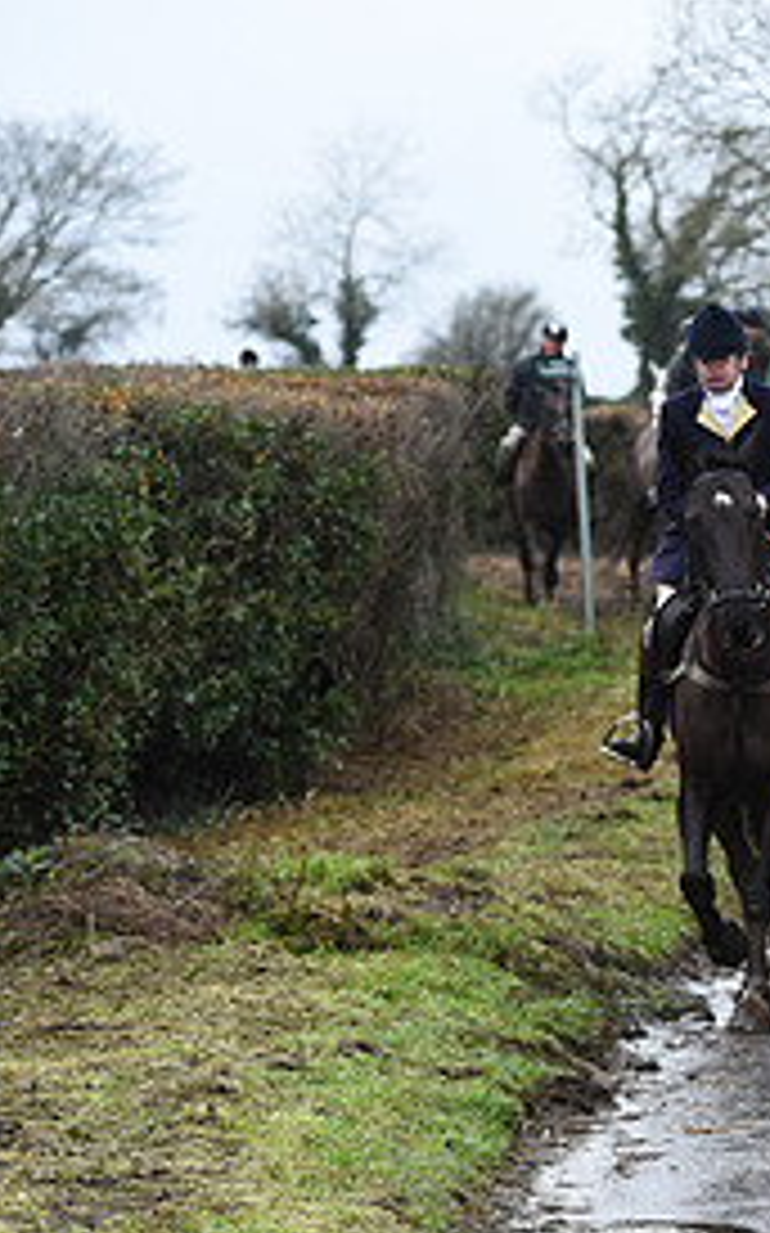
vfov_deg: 9.7
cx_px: 1274
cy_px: 814
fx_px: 7260
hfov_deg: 6.0
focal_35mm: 216
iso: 1600
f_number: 4
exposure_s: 1/1250
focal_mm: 100
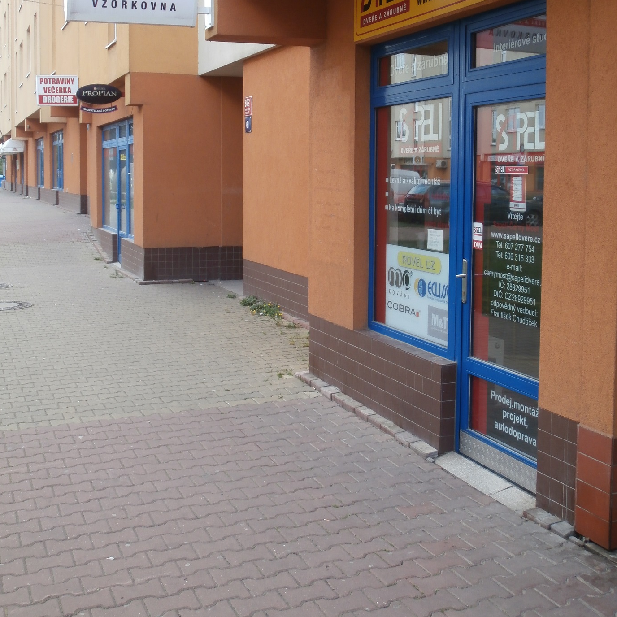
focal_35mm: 45
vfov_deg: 37.2
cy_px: 215
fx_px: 907
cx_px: 308
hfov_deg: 37.6
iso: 100
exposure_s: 1/100
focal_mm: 6.67
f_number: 3.9
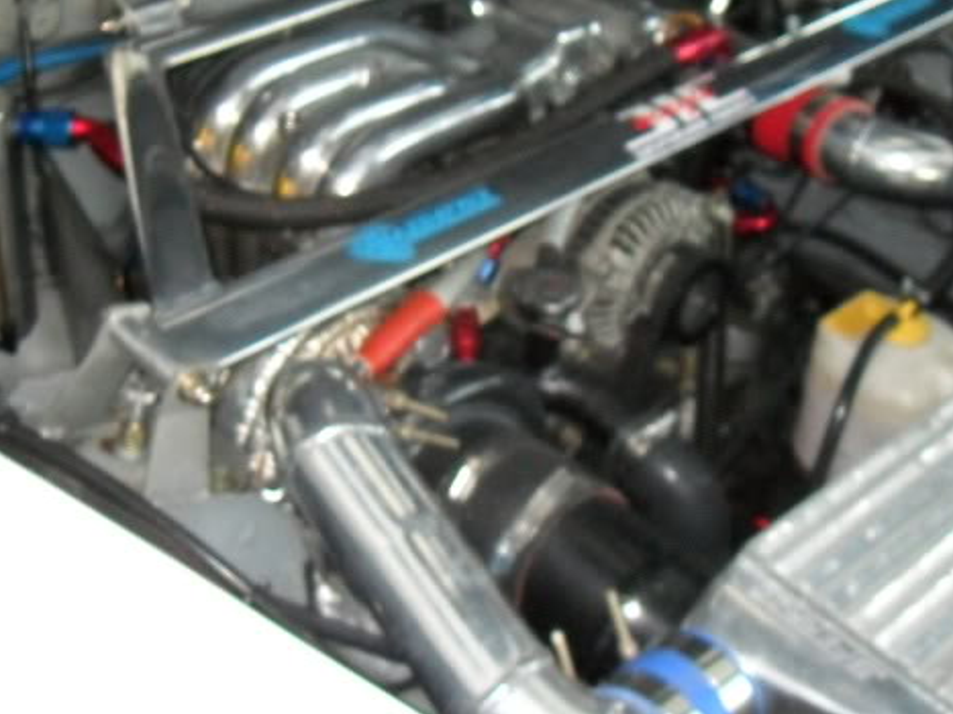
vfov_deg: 24.4
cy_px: 300
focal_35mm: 60
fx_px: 1651
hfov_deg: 32.2
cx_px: 516
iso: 400
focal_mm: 6.2
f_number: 2.8
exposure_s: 1/45
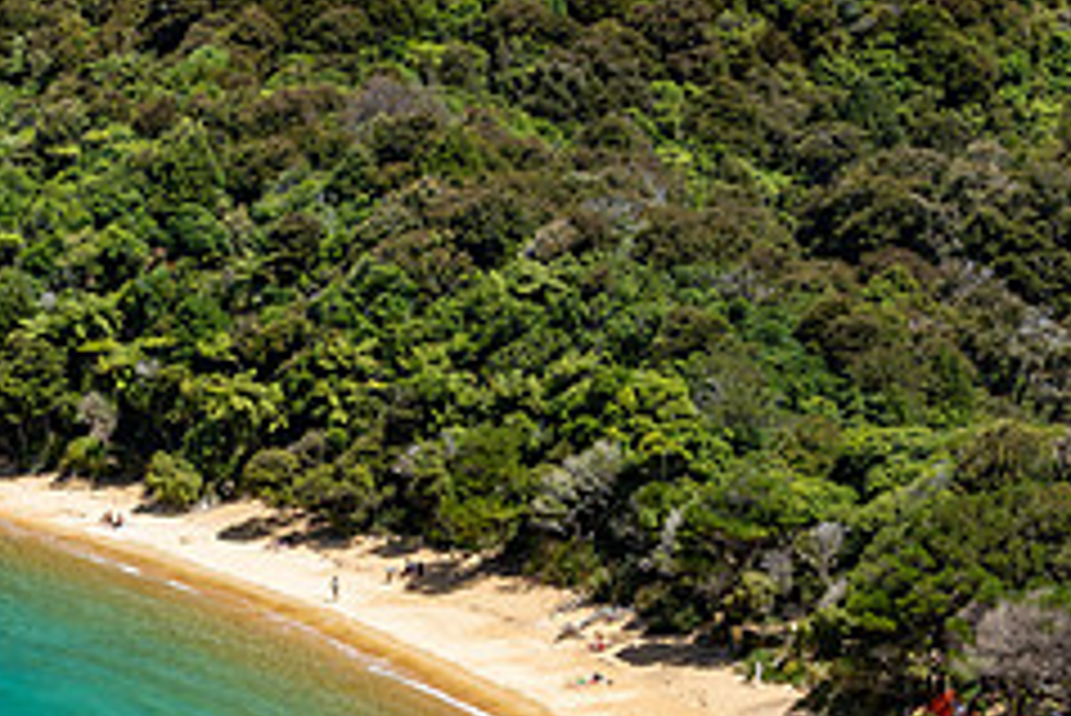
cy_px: 507
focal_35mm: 122
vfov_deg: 11.2
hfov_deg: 16.6
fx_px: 3632
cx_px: 184
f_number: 5.6
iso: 125
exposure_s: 1/400
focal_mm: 18.3
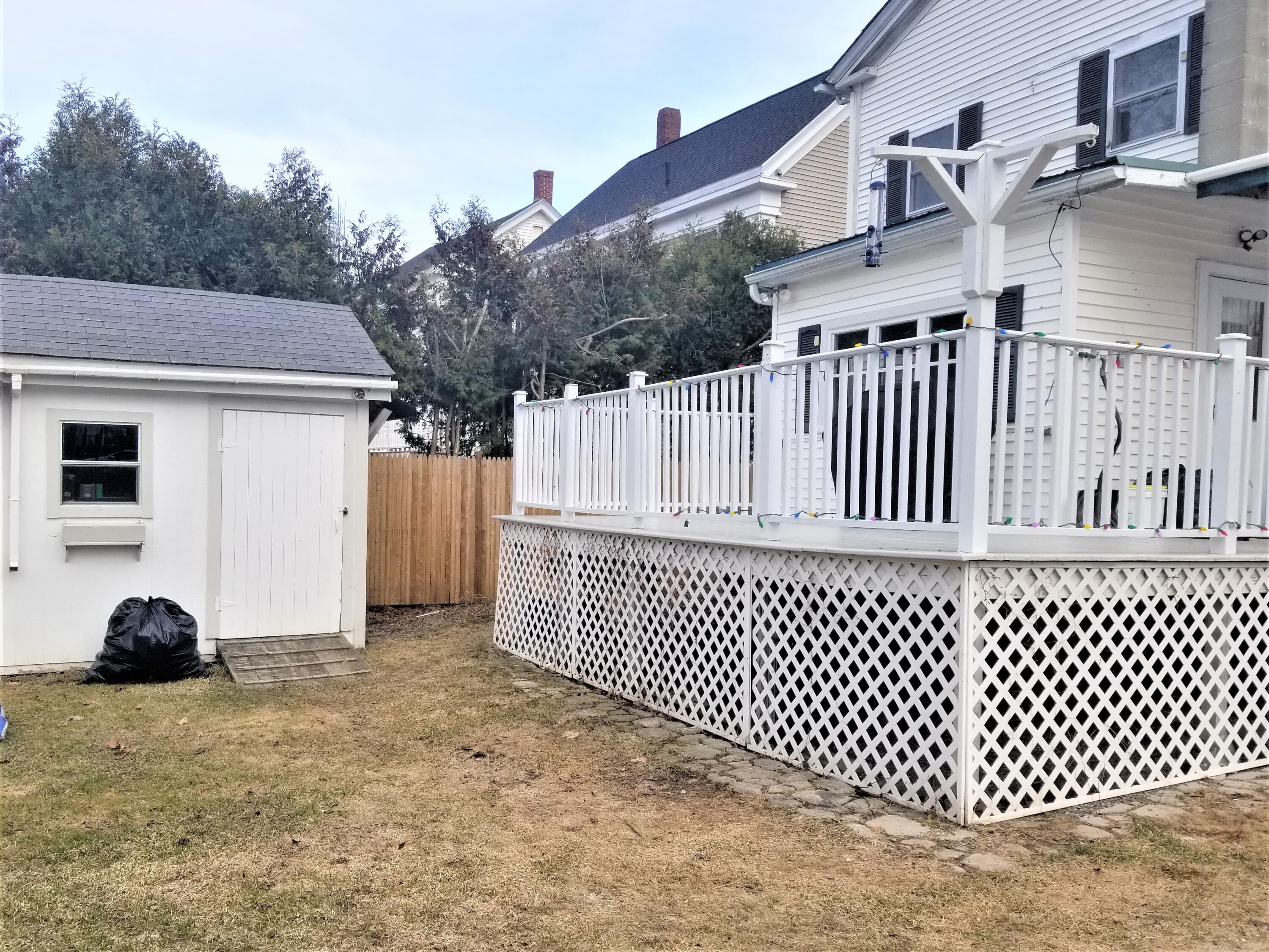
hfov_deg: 67.3
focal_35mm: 26
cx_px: 634
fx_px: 953
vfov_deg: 53.1
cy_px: 476
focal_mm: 4.25
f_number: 1.7
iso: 50
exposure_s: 1/1336
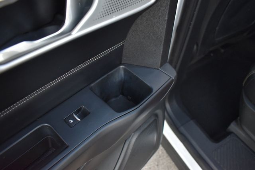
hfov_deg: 67.4
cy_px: 85
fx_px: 191
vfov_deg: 48.0
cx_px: 128
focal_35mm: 27
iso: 1000
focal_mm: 18
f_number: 3.5
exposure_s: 1/125
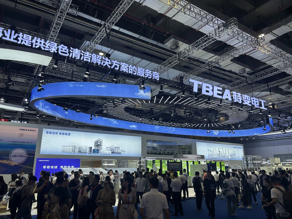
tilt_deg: +14.7
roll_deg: -0.5
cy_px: 110
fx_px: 219
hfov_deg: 67.3
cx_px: 146
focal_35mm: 26
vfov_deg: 53.1
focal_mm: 5.7
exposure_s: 1/480
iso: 64
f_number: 1.5
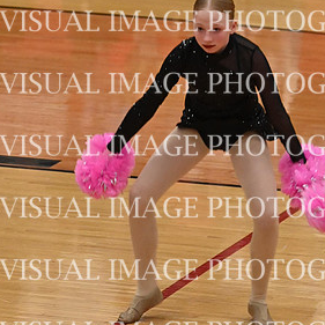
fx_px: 4748
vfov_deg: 3.9
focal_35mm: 447
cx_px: 200
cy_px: 52
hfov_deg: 3.9
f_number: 4
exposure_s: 1/400
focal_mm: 170
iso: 6400
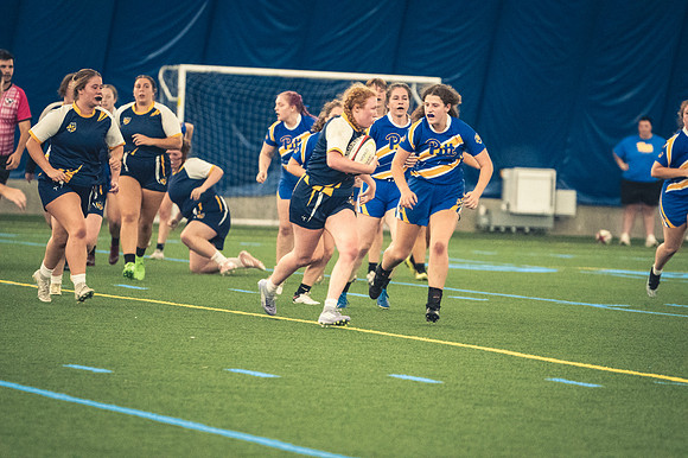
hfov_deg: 6.9
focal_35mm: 300
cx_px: 344
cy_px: 229
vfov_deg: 4.6
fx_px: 5730
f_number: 2.8
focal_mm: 200
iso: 12800
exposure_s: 1/500
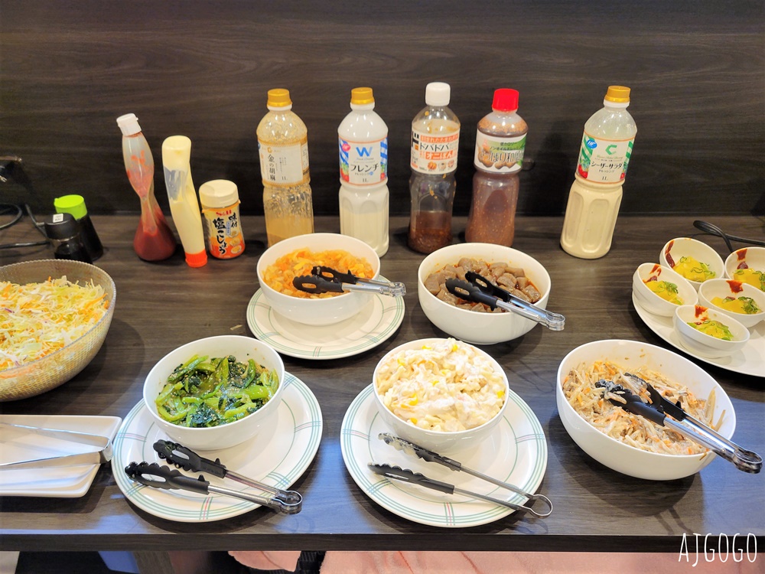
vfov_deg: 53.1
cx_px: 382
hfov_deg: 67.3
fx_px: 575
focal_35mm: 26
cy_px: 287
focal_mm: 5.4
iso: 200
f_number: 1.8
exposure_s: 1/60
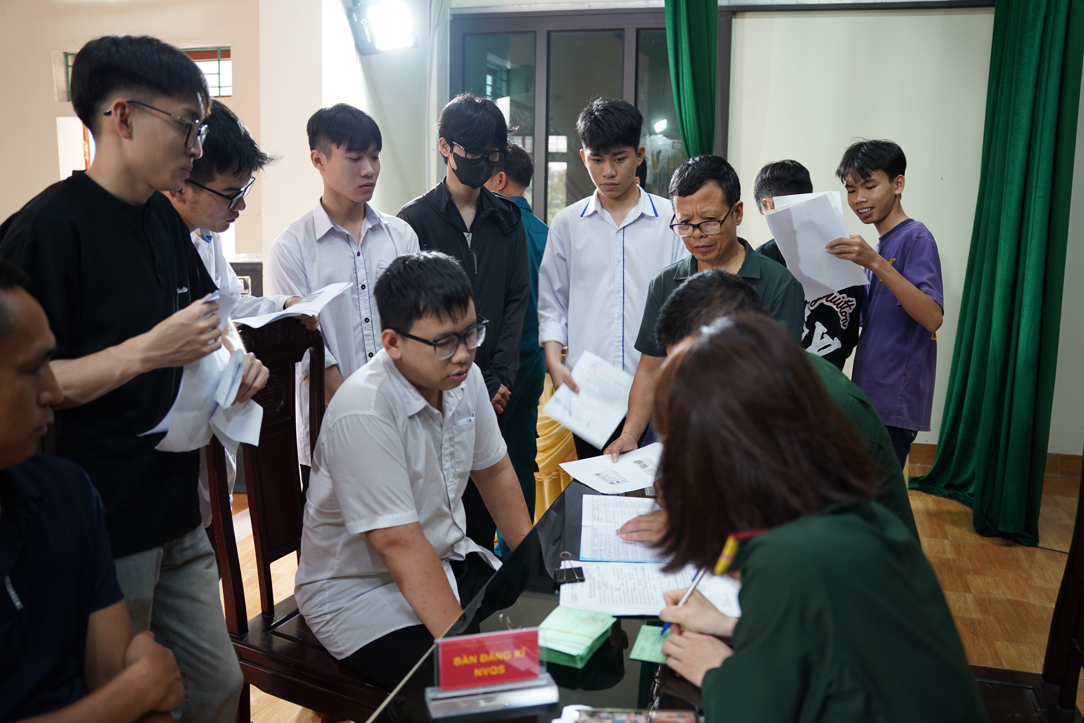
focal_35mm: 32
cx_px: 542
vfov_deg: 41.5
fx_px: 954
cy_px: 362
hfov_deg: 59.2
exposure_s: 1/40
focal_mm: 31.7
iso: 400
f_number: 2.8
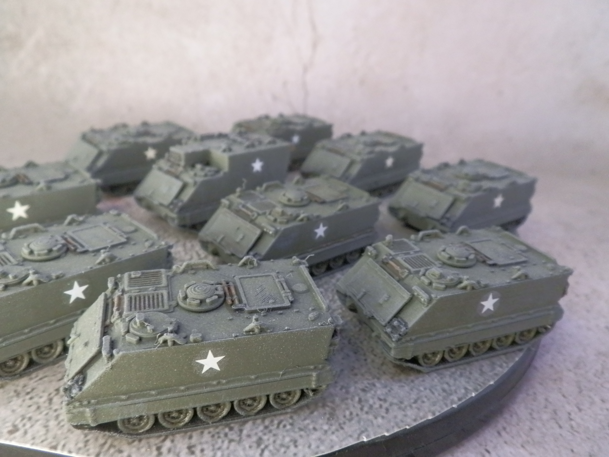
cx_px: 304
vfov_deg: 49.7
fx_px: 493
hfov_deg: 63.4
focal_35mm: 28
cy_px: 228
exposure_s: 1/80
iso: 400
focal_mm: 5
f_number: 3.1
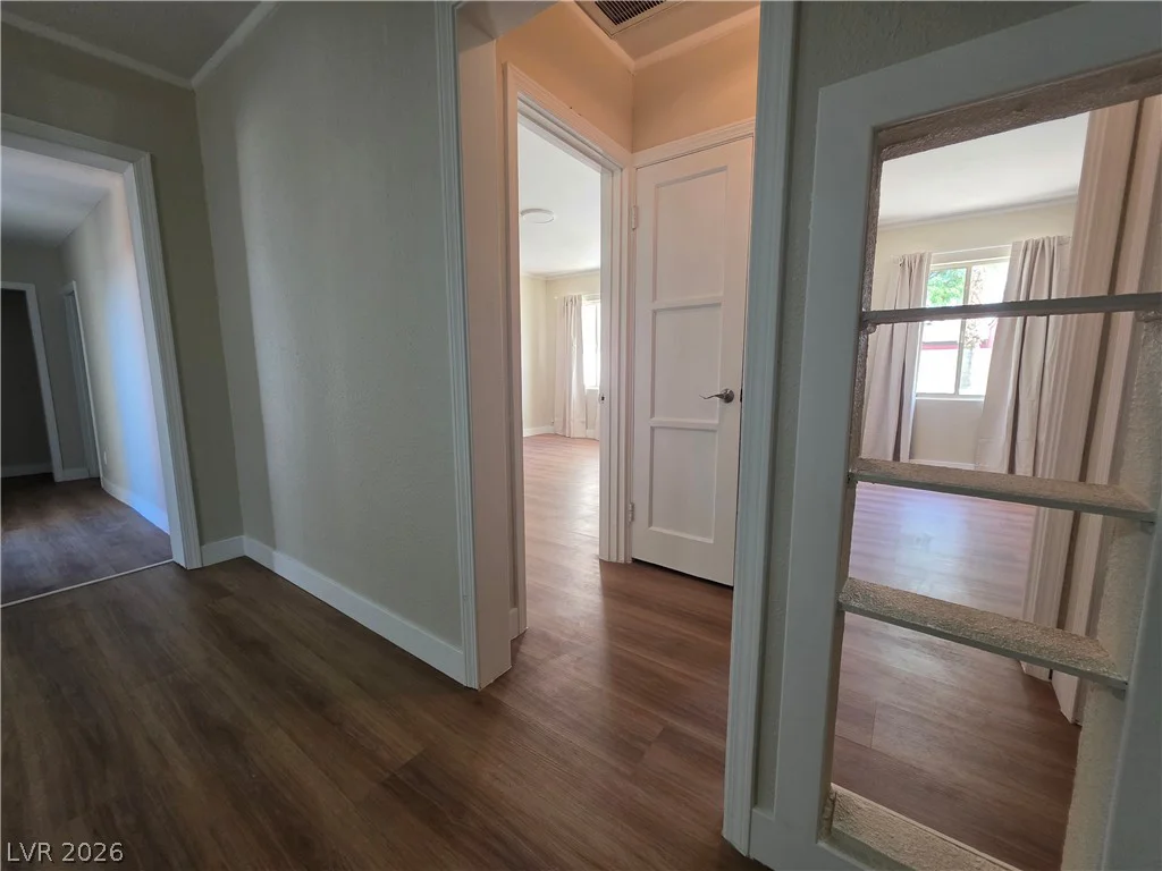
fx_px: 436
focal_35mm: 13
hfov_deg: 106.2
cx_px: 581
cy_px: 436
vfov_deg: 89.9
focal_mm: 2.2
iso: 200
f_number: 1.9
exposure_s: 1/120
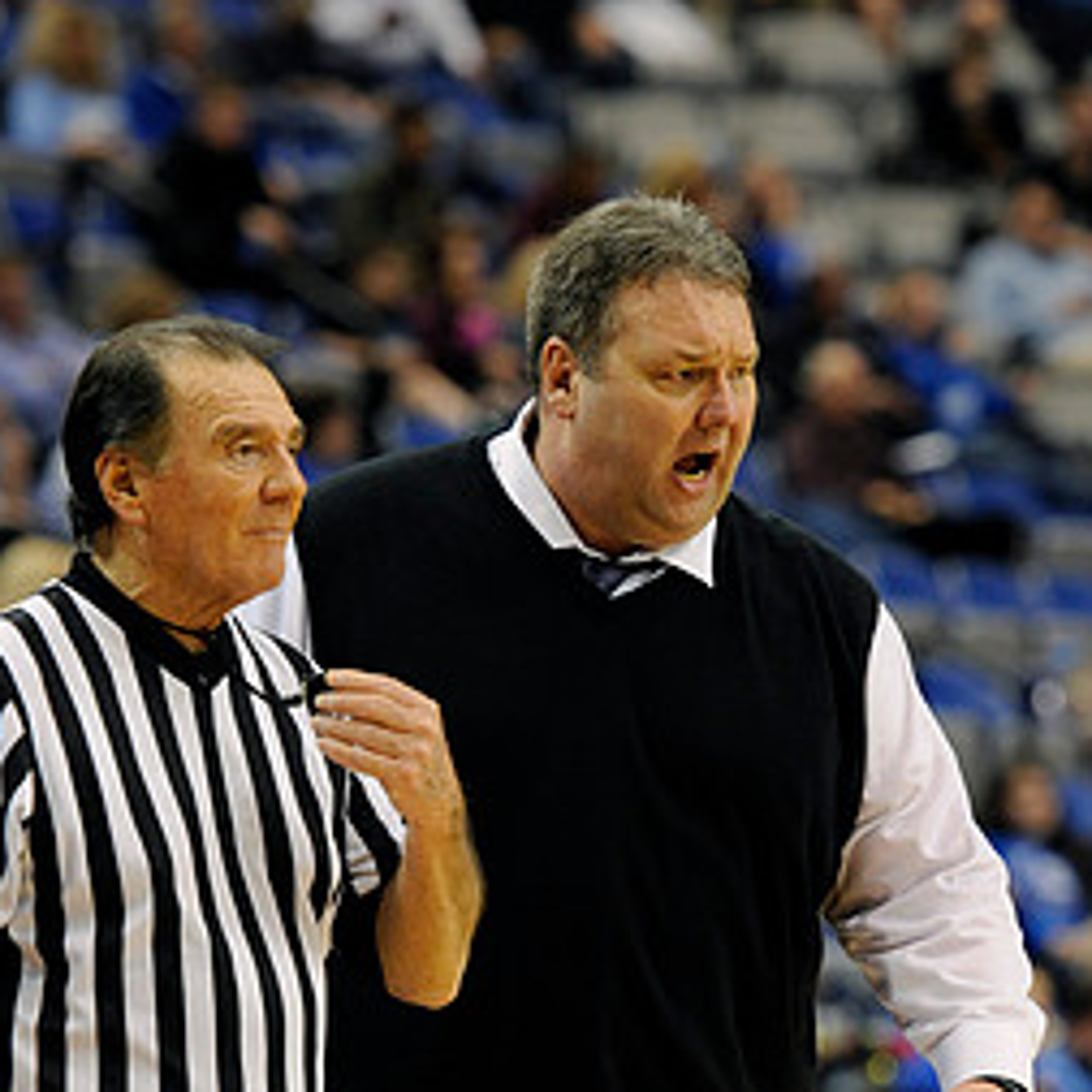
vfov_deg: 6.8
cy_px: 950
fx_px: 9172
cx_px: 486
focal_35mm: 257
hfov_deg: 6.8
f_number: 3.5
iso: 3200
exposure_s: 1/800
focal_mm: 170
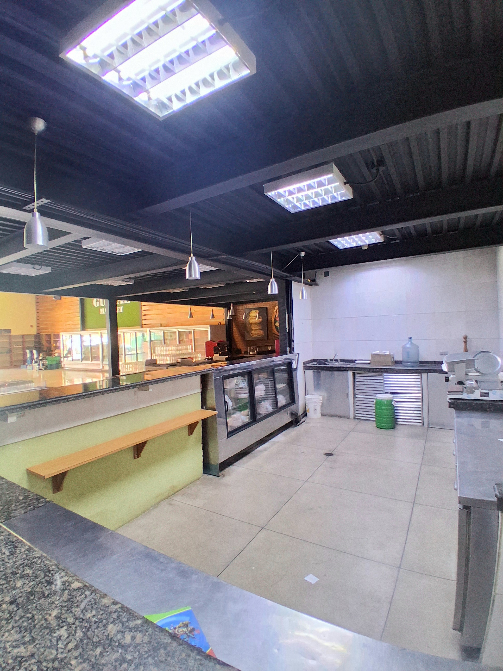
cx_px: 252
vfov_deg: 91.0
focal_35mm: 17
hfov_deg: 74.7
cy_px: 336
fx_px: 329
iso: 400
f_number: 2.2
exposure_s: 1/24
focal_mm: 1.4
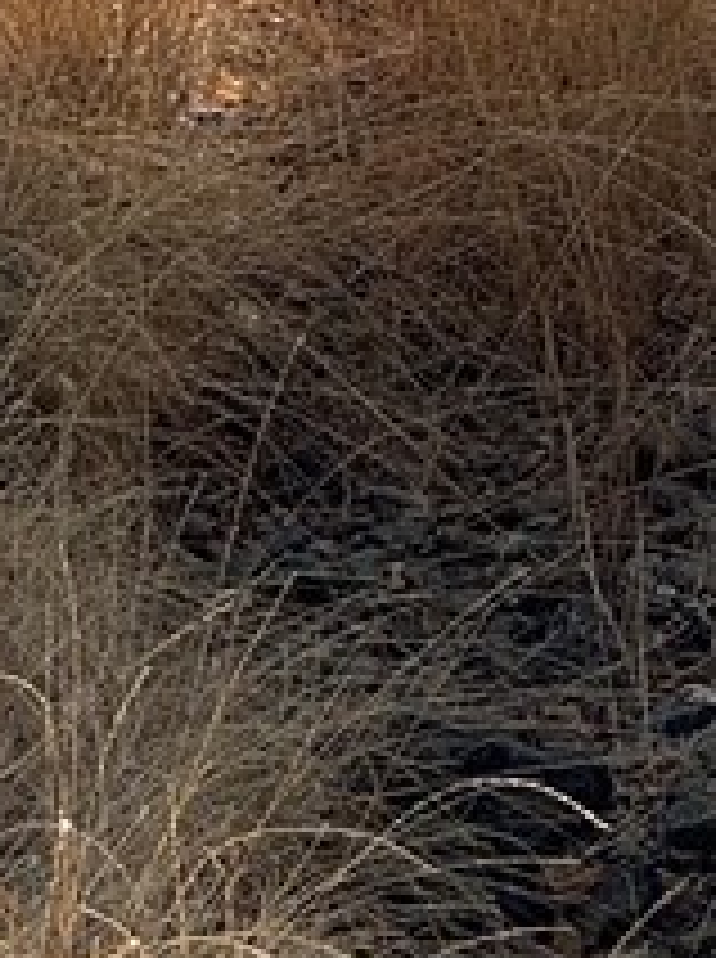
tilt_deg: -5.0
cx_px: 1022
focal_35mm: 371
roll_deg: +1.5
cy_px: -1079
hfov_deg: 4.0
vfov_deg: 5.2
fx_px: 10263
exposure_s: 1/156
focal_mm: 9
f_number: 2.8
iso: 25
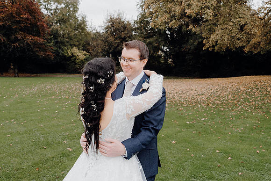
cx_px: 136
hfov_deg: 53.1
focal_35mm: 36
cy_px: 90
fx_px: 271
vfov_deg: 36.9
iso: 800
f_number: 3.5
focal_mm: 24
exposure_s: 1/160
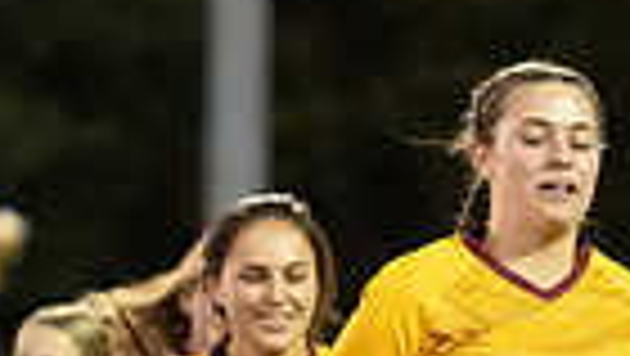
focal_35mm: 636
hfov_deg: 3.4
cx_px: 752
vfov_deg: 1.9
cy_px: 737
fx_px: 10633
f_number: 2.8
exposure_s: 1/640
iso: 11400
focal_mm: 130
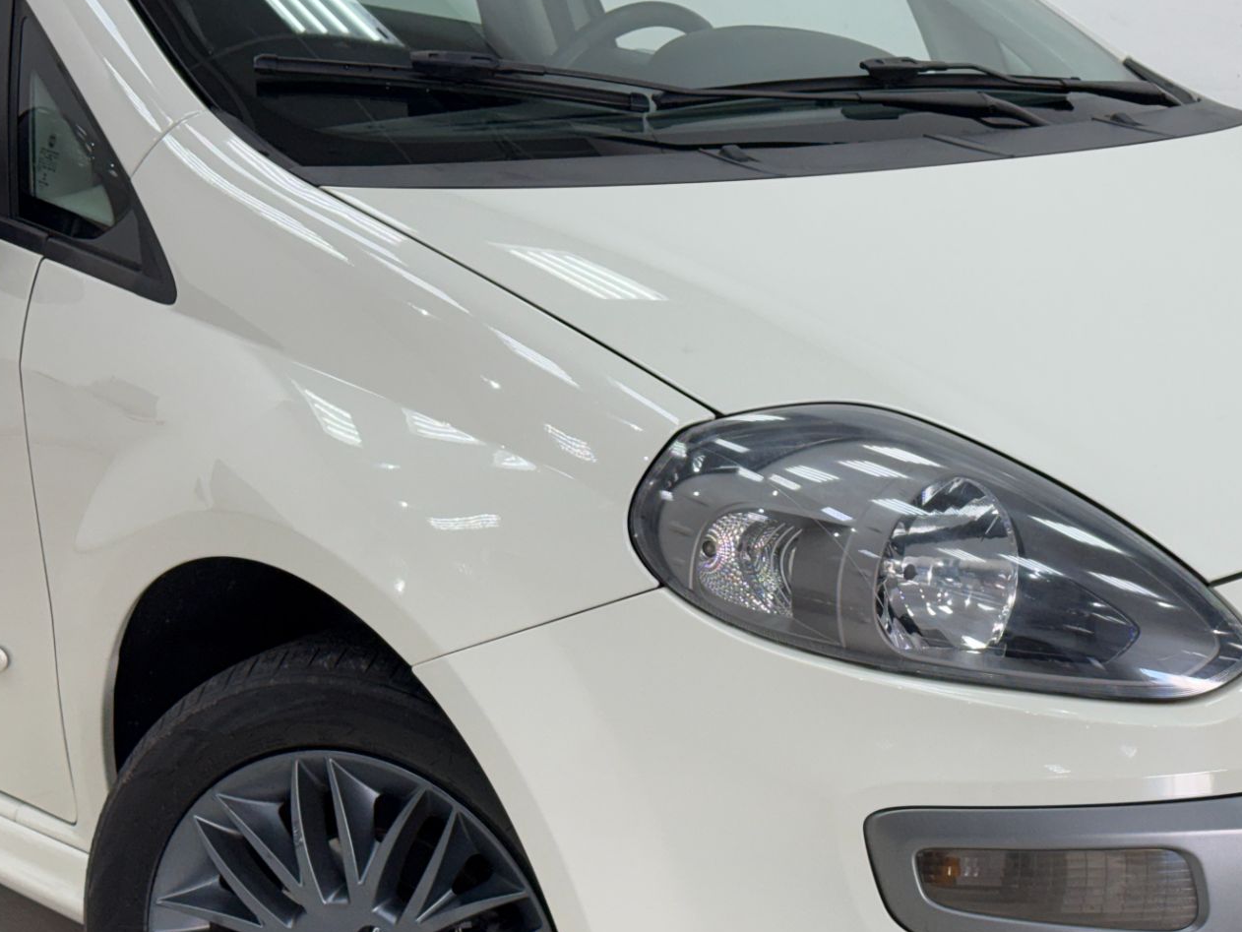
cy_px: 614
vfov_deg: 20.1
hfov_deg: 26.4
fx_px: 2620
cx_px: 921
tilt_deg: -14.4
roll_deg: +0.4
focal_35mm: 73
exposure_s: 1/120
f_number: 1.78
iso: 64
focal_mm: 6.76
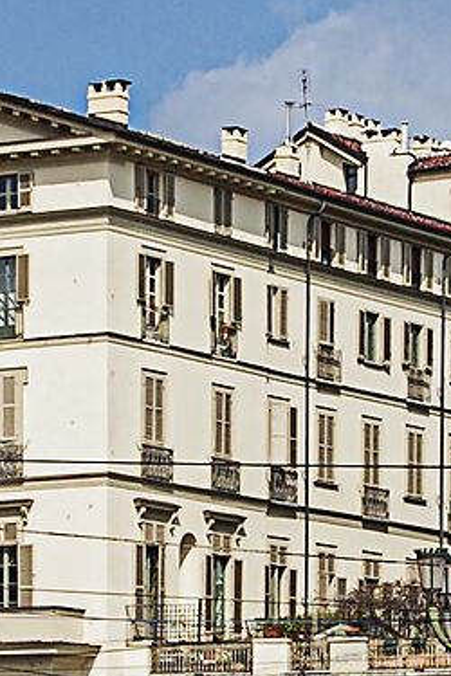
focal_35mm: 224
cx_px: 188
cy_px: 1250
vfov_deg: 8.8
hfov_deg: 6.1
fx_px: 4209
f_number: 18
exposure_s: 1/160
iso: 400
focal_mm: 35
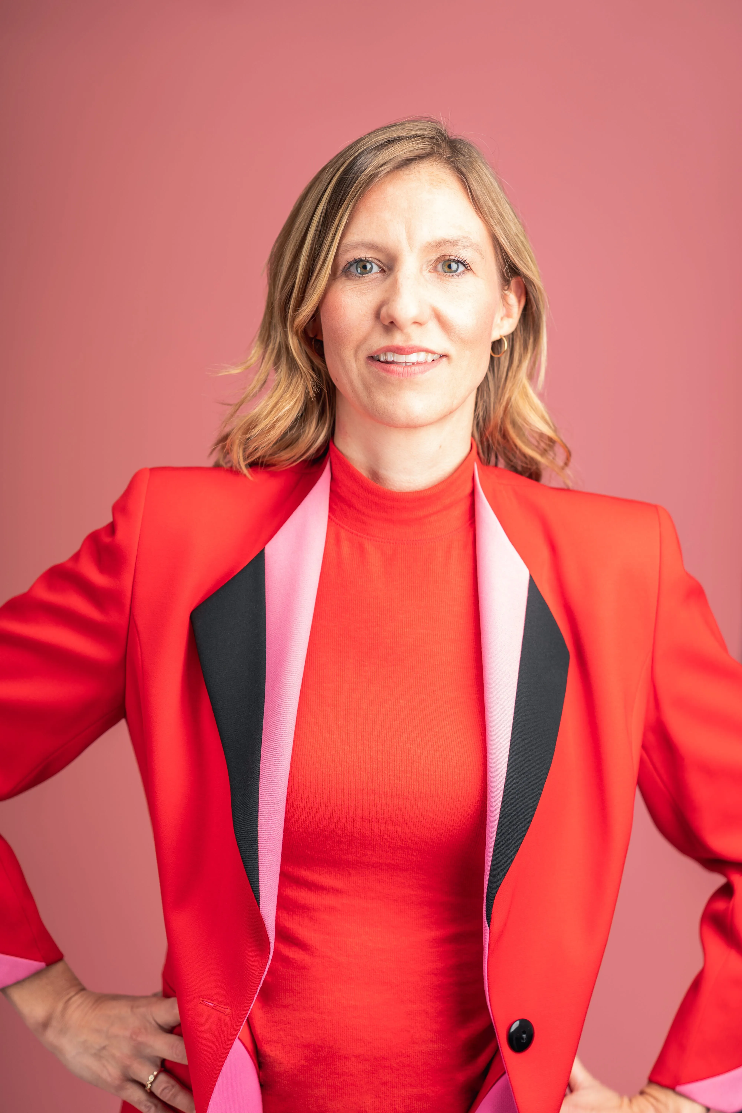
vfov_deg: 23.9
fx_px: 2628
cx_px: 371
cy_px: 556
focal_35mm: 85
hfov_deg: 16.1
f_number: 2.2
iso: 64
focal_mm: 85
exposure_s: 1/125
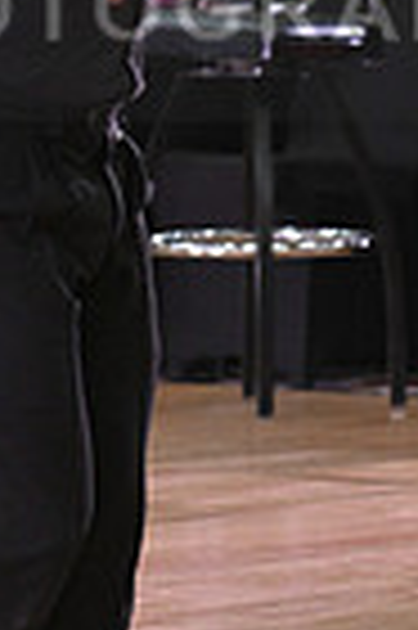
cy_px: -27
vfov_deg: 3.2
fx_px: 11243
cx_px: 70
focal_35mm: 644
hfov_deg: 2.1
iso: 3200
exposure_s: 1/400
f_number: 5.6
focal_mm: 155
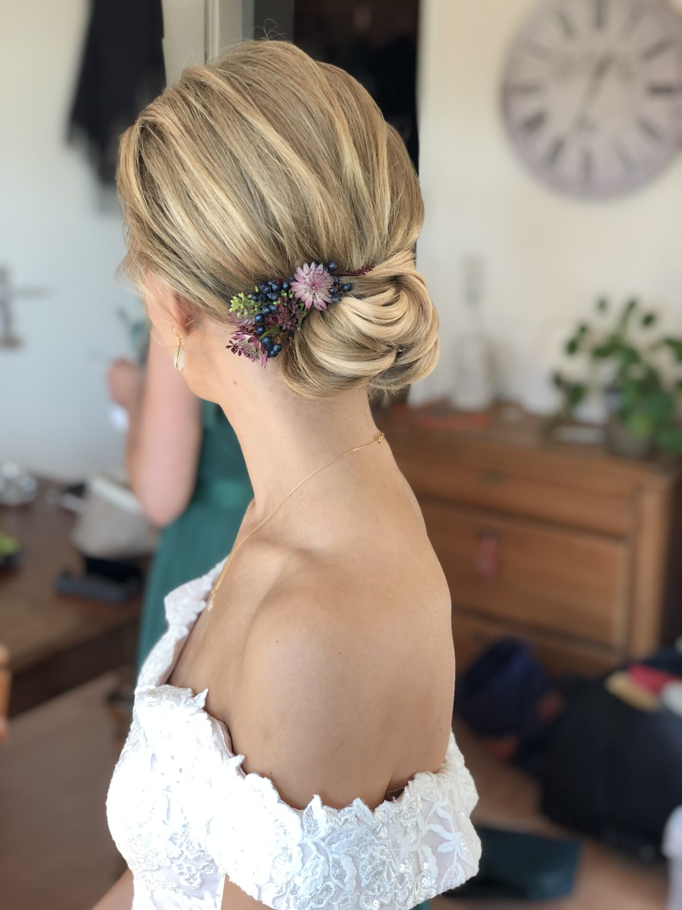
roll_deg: -1.8
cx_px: 341
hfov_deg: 28.0
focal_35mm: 52
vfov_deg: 36.8
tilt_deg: -13.9
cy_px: 455
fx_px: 1366
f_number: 2.4
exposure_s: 1/60
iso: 40
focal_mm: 6
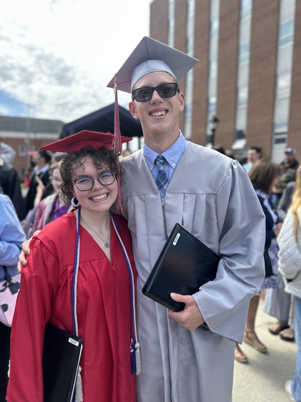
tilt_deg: -6.0
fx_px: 278
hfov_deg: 56.8
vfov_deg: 71.6
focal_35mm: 24
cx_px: 150
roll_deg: +0.0
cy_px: 201
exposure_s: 1/1304
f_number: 1.78
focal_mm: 6.86
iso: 80
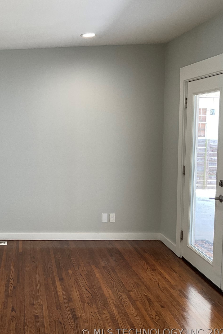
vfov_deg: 47.4
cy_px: 170
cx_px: 7
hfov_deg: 30.6
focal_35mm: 41
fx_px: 381
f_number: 1.8
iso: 40
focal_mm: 3
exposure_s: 1/60
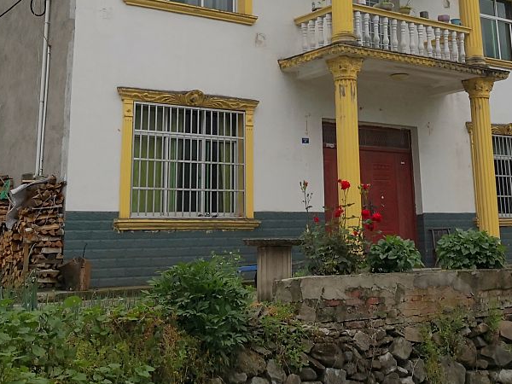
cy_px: 15
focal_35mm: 54
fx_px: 799
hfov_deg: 35.1
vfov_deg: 25.9
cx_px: 352
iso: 50
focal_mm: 3.95
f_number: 1.6
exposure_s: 1/2309
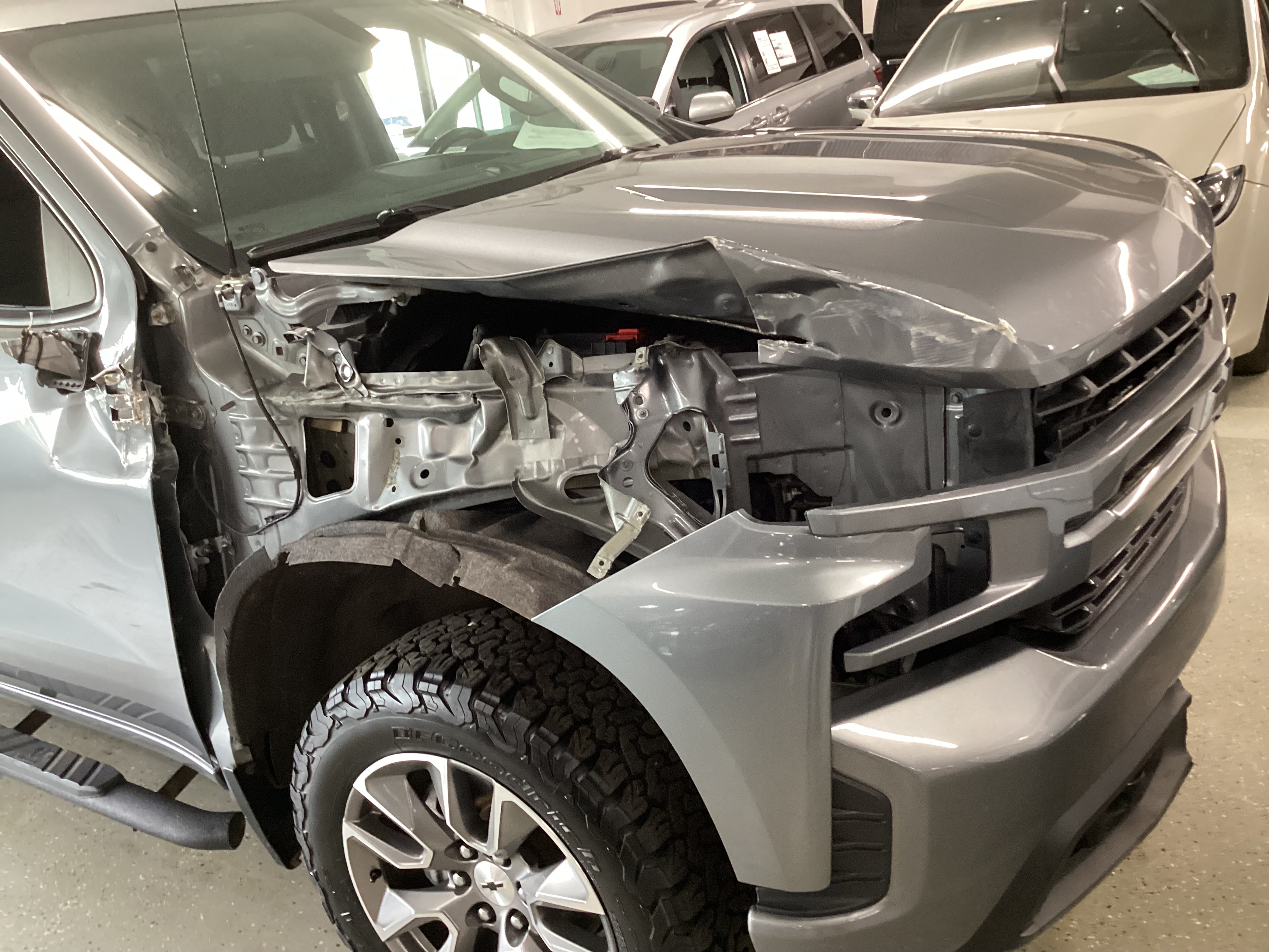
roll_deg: +7.3
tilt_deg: -21.6
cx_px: 634
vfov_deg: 45.4
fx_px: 1136
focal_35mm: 31
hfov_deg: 58.4
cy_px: 476
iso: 320
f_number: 2.4
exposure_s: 1/40
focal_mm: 3.3
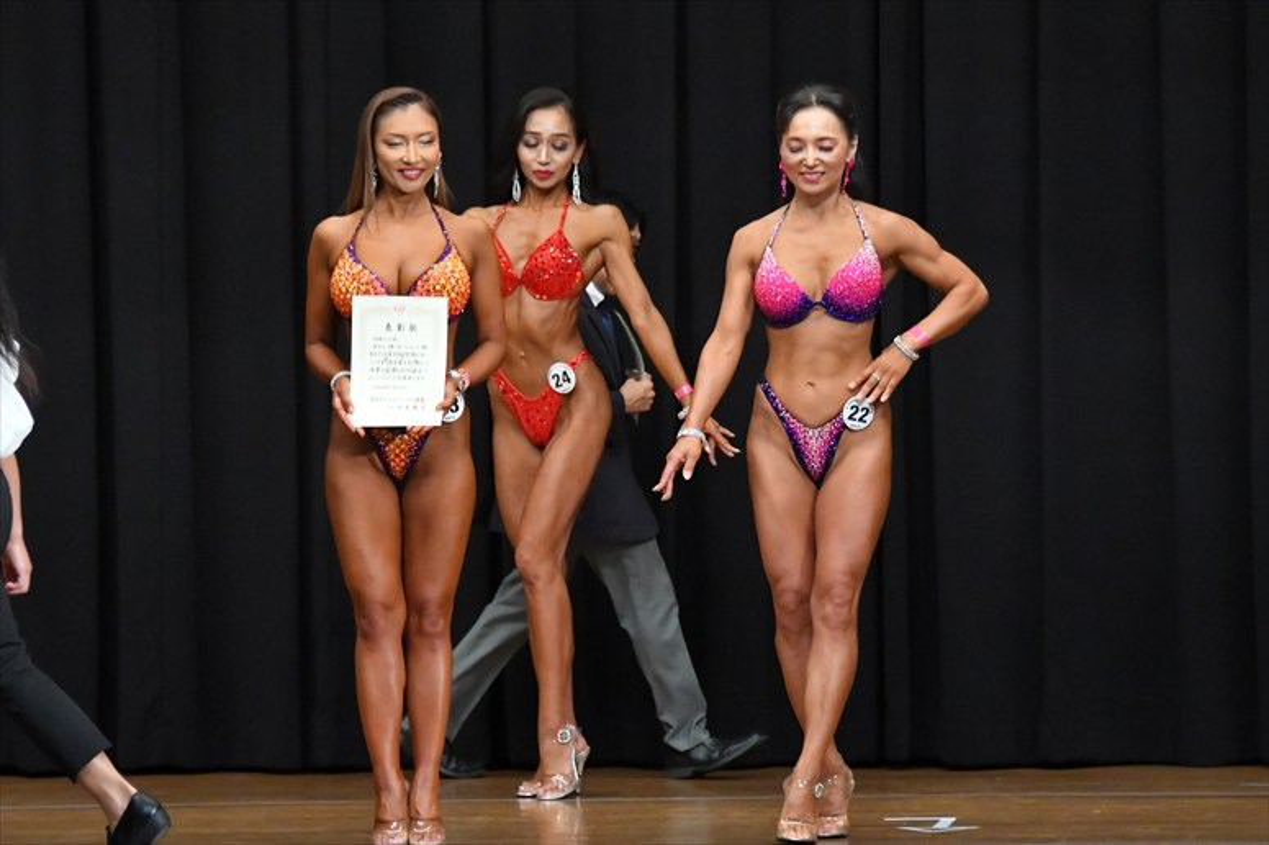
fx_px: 8984
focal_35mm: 255
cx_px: 634
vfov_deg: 5.4
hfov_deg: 8.1
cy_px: 422
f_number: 5.6
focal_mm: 170
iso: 8000
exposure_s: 1/400
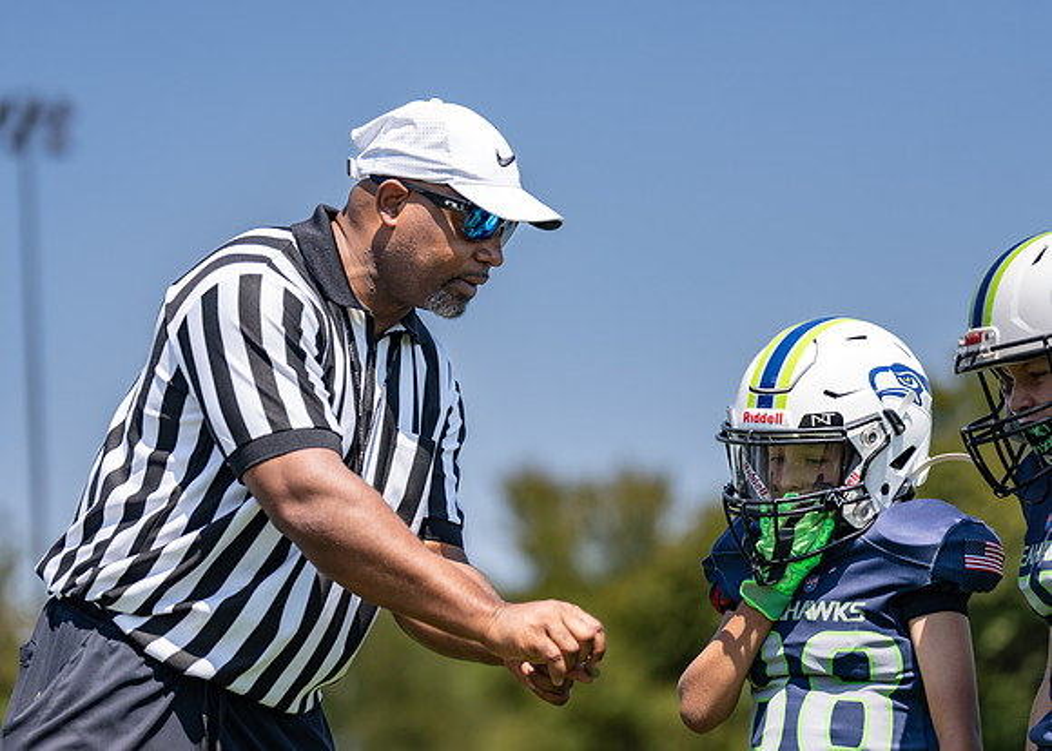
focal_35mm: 147
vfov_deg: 9.8
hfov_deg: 13.7
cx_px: 526
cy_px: 376
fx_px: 4381
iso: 100
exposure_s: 1/1250
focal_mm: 133
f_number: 2.8
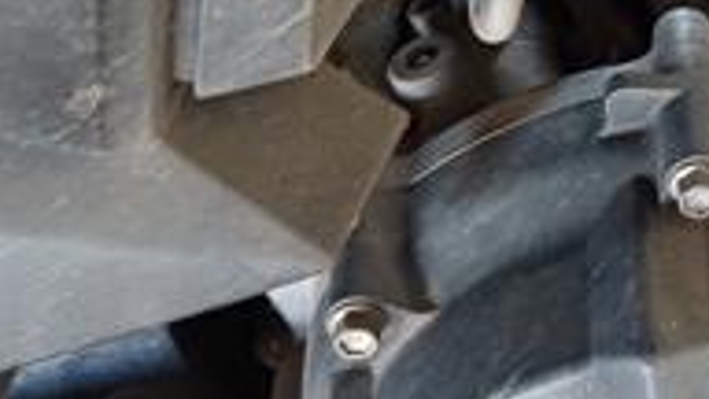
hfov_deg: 22.1
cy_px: -92
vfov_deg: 12.9
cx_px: 794
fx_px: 1711
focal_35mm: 91
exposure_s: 1/50
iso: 400
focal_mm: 4.65
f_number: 1.8
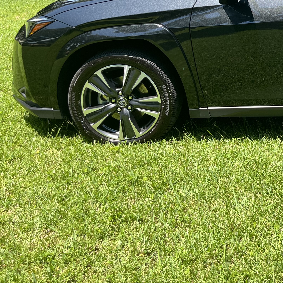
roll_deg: -0.7
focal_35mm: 58
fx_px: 536
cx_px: 344
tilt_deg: -8.6
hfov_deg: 26.2
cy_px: 16
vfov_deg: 28.2
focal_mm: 5.1
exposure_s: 1/878
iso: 50
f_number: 1.6
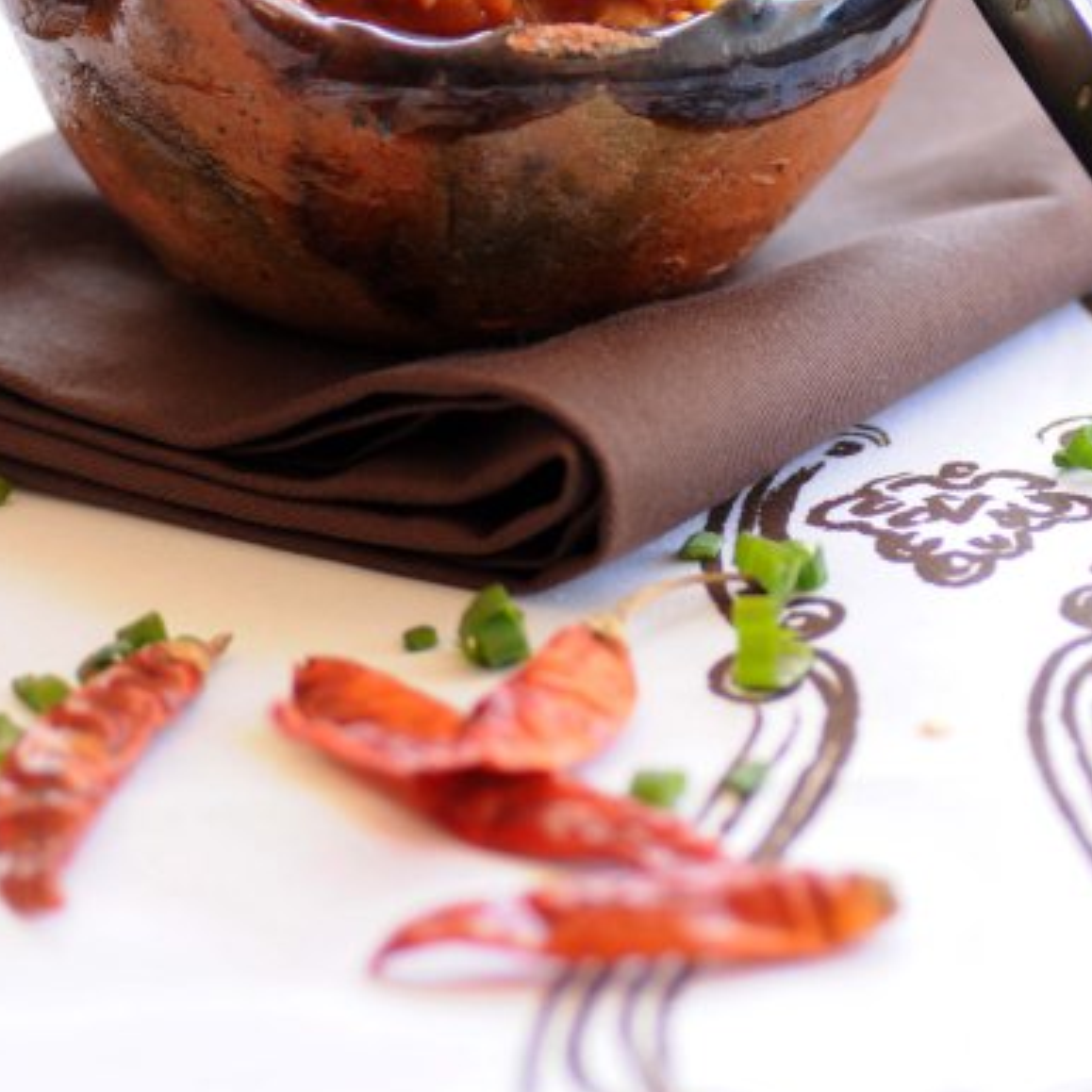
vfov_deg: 7.9
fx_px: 7923
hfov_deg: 7.9
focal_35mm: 222
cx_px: 550
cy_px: 99
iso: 400
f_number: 3.2
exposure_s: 1/80
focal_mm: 90
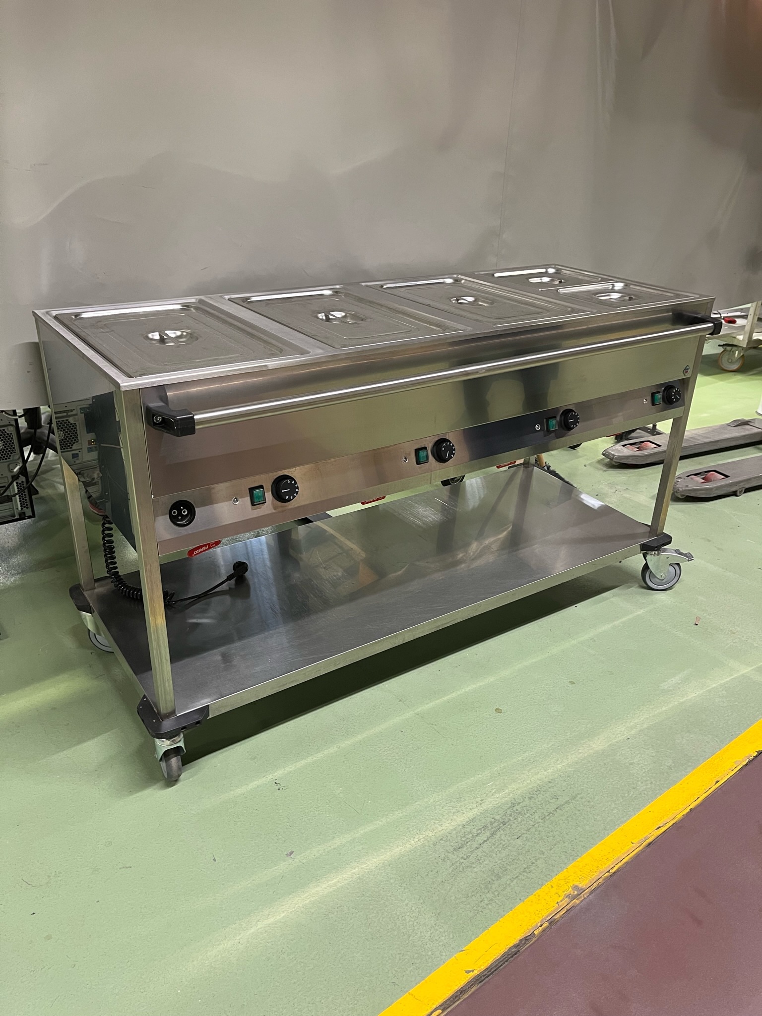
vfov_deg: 67.3
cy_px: 508
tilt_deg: -25.5
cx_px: 381
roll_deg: -2.0
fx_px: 763
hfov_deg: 53.0
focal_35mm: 26
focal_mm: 5.1
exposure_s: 1/50
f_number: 1.6
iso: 125
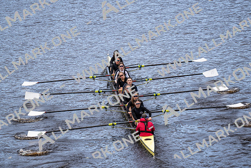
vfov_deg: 4.6
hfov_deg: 6.9
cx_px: 126
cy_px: 84
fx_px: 2093
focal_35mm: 300
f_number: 2.8
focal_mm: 200
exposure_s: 1/2000
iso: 1000
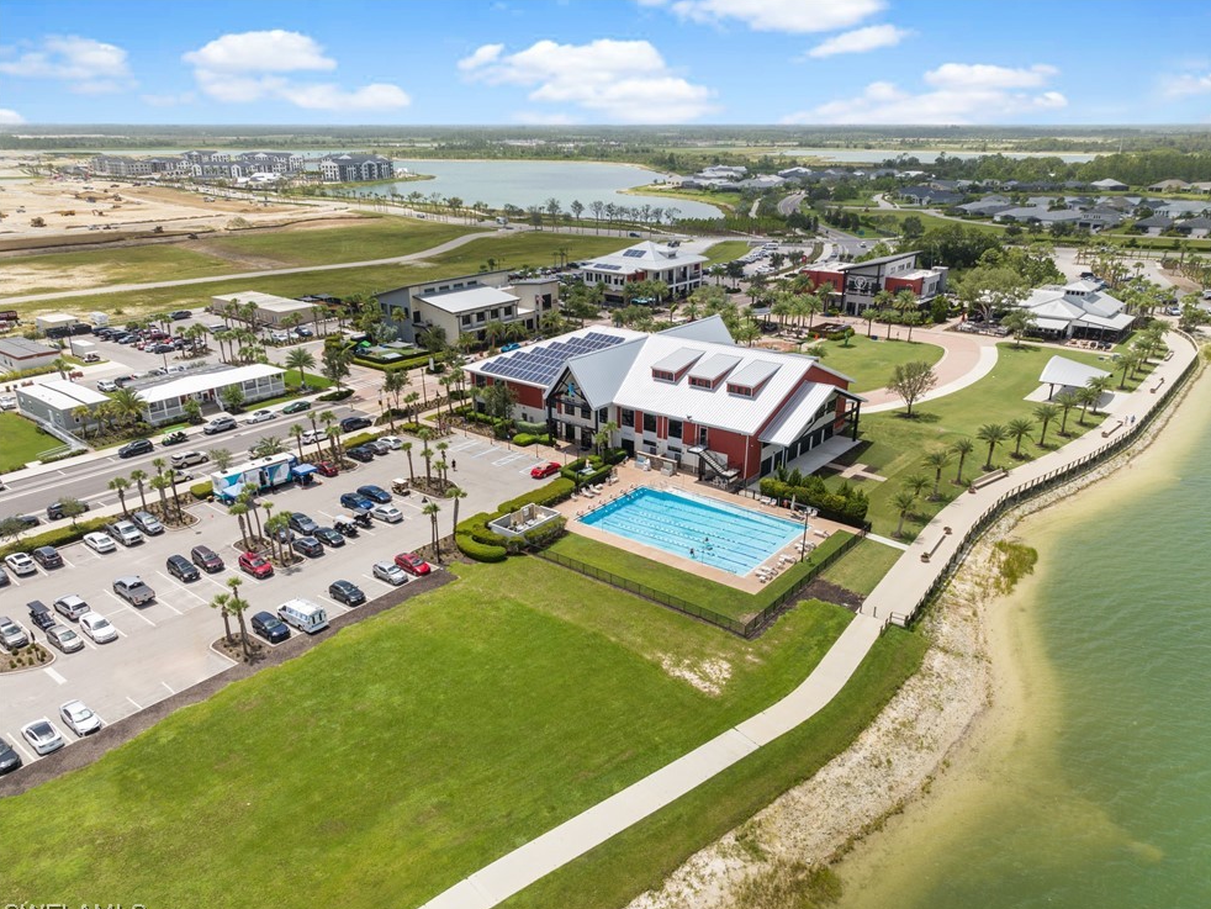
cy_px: 469
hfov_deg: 69.4
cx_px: 628
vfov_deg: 54.9
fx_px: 875
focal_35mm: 25
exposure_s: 1/80
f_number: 4
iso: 100
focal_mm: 12.29
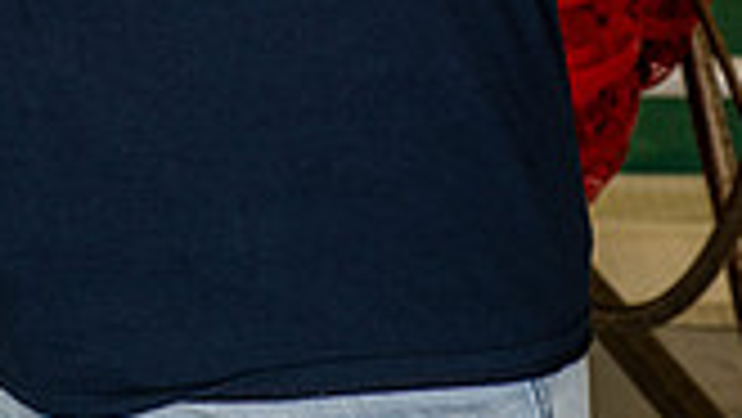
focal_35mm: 160
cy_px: -517
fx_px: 3150
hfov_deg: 13.4
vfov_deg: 7.2
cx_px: 148
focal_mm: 56
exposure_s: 1/250
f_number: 7.1
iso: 500
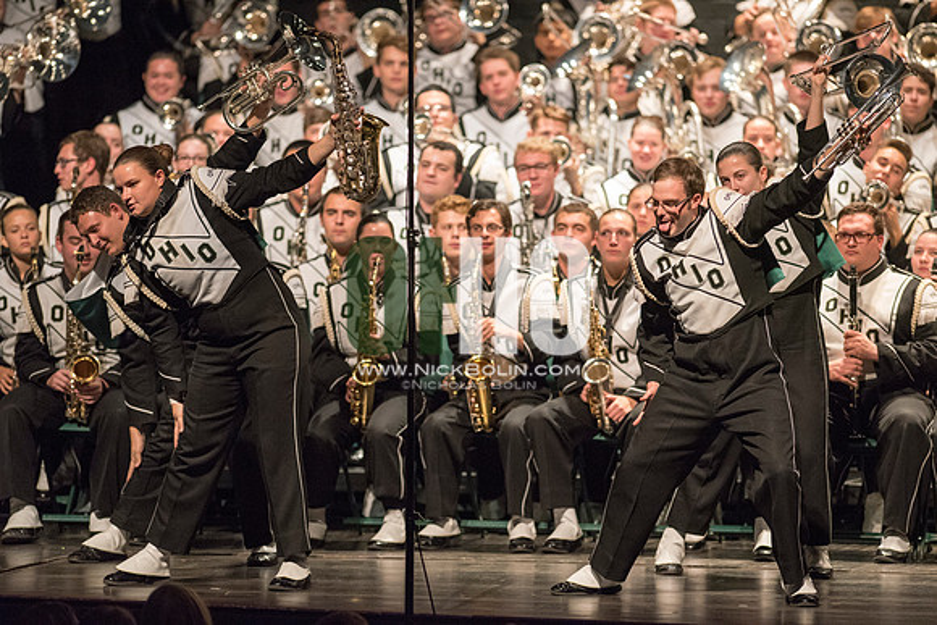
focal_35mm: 300
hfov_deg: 6.9
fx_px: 7810
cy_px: 312
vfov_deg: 4.6
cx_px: 468
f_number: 2.8
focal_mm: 300
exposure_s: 1/500
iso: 4000
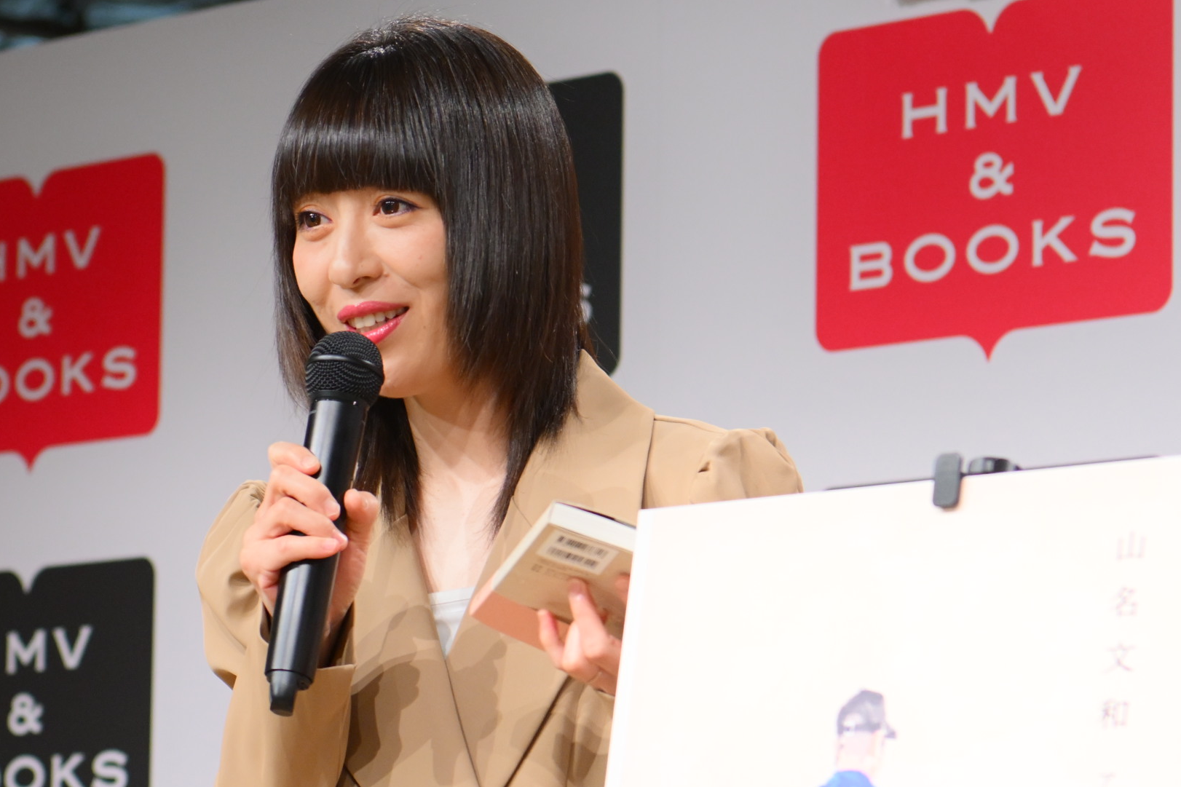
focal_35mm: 174
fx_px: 5707
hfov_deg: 11.8
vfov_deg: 7.9
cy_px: 494
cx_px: 428
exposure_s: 1/200
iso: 1250
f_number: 4
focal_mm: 70
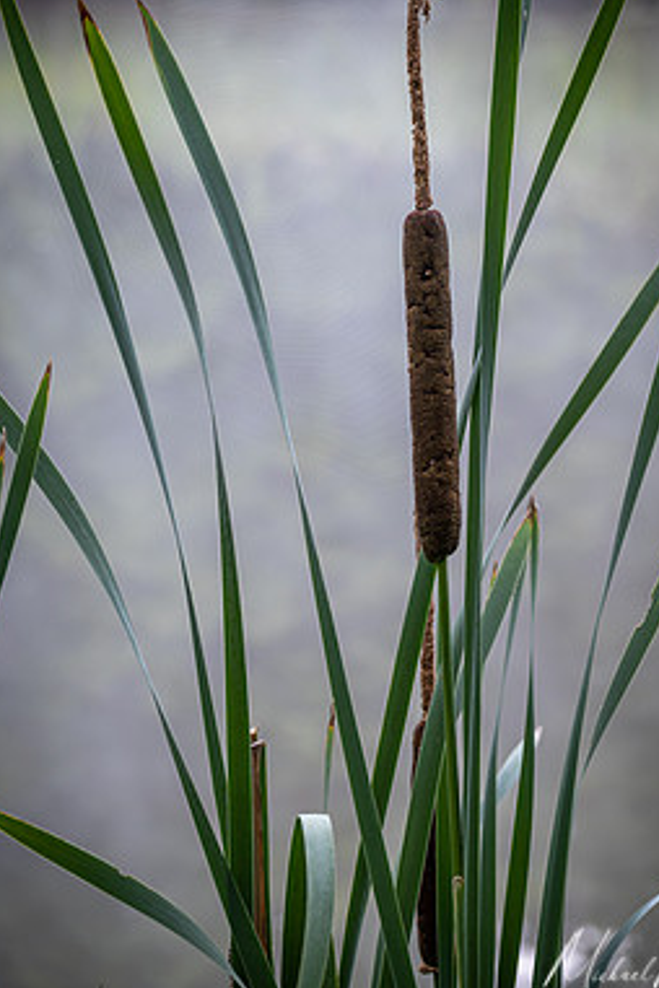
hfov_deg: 7.0
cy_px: 438
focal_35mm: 195
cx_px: 355
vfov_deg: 10.5
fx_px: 5354
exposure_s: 1/6
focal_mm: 110
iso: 100
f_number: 6.3
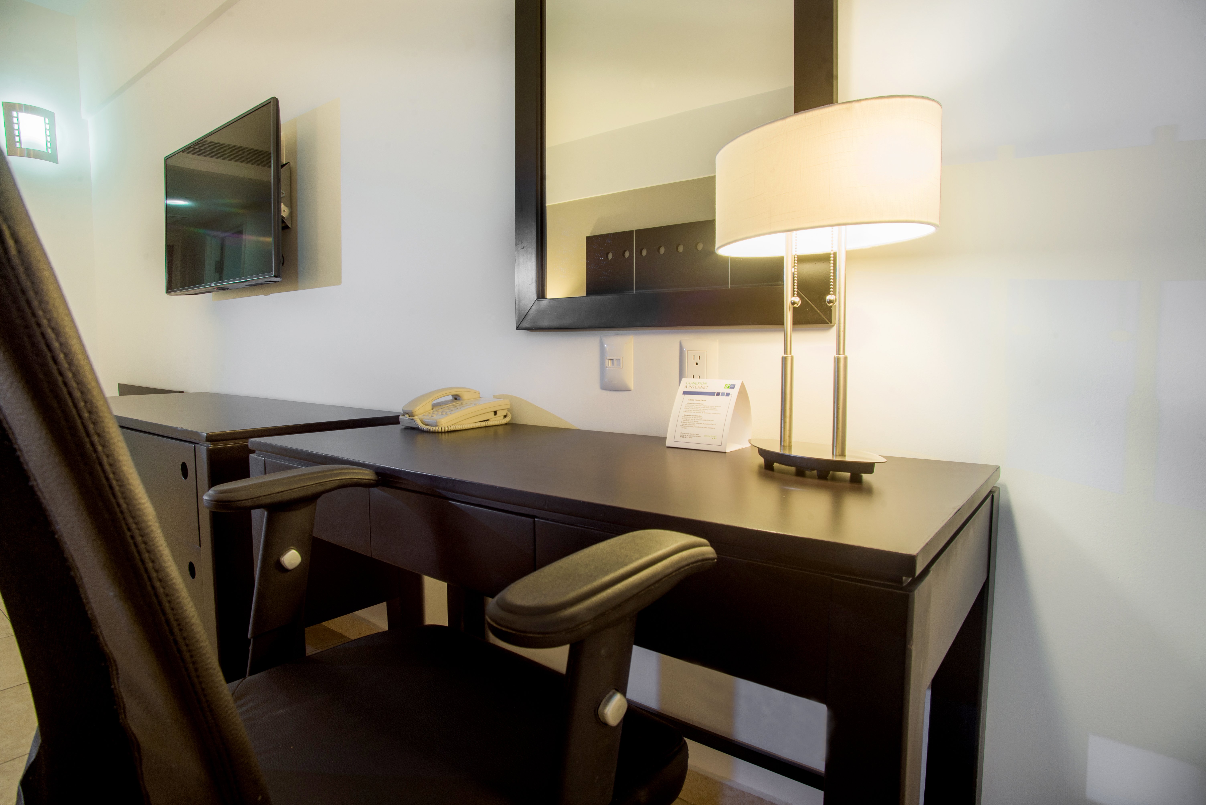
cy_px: 402
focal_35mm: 20
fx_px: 670
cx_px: 603
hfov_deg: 84.0
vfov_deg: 62.0
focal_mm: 20
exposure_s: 1/1.25
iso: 100
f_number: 14
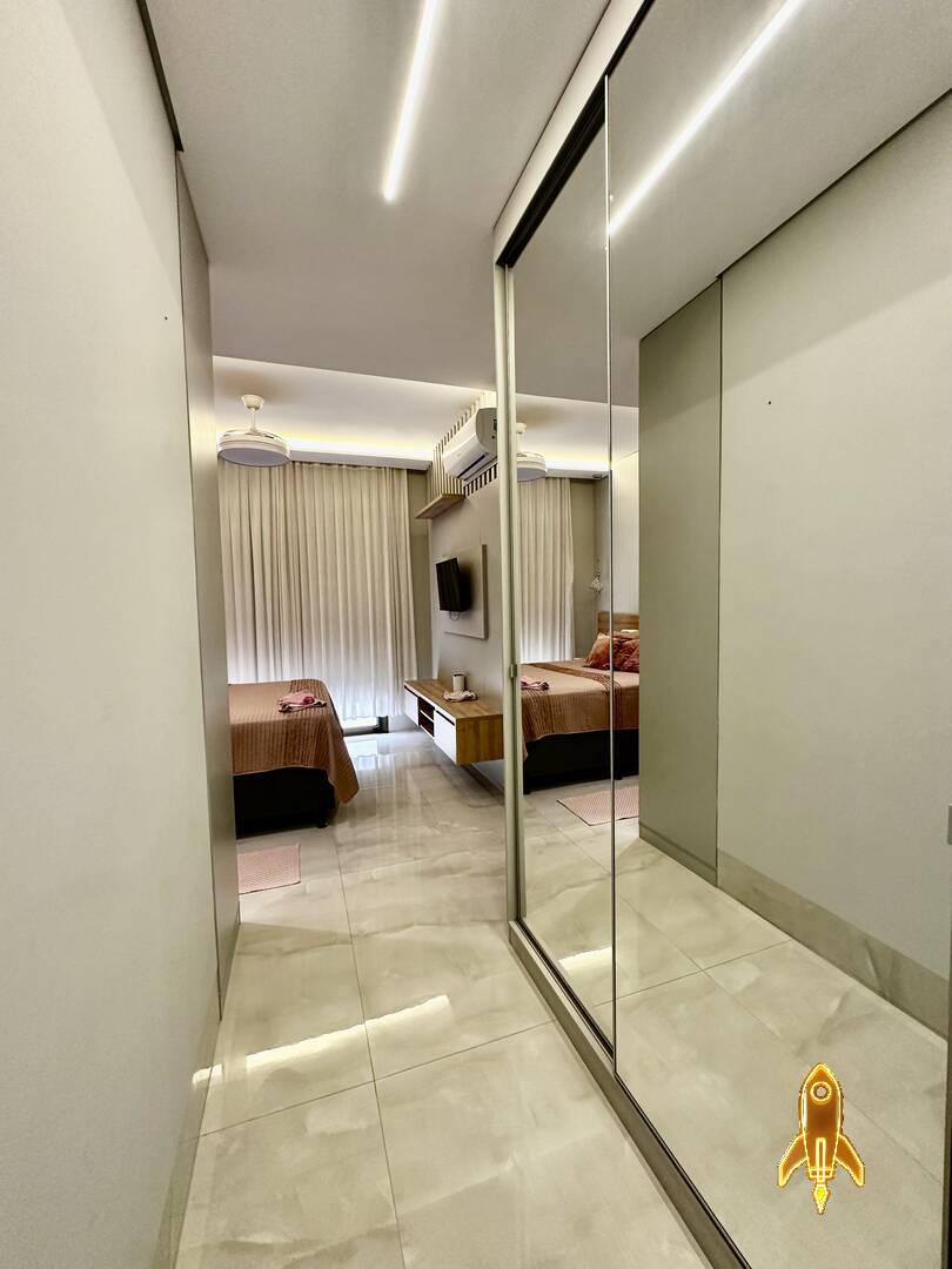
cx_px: 476
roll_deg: +0.6
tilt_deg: -2.3
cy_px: 634
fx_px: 513
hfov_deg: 85.7
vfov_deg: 102.1
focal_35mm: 14
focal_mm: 2.22
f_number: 2.2
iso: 250
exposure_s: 1/120
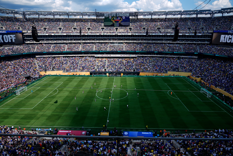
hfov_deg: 73.7
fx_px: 155
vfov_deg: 53.1
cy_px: 78
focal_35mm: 24
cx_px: 116
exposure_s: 1/1000
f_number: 5.6
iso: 200
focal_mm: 24
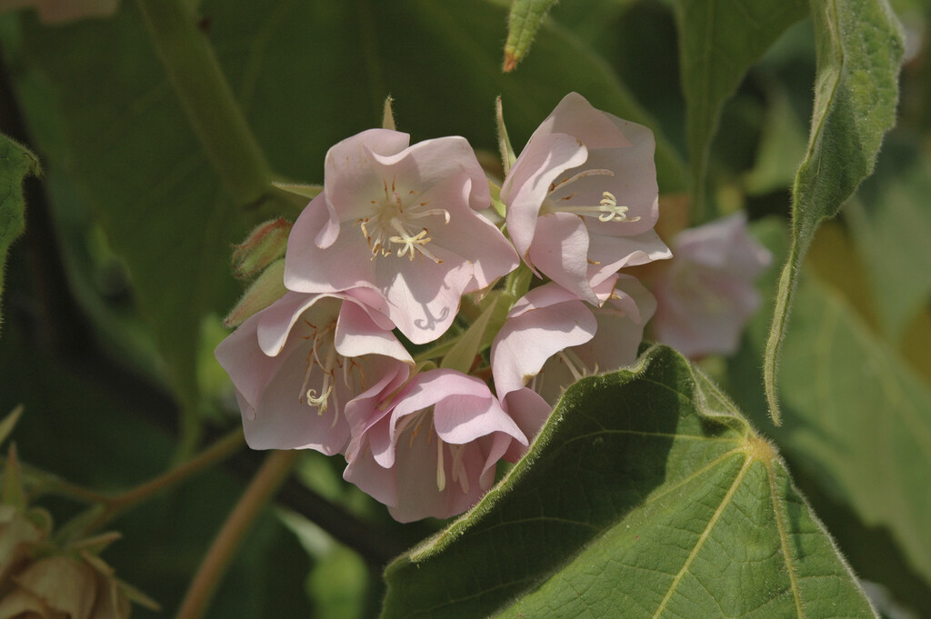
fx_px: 2326
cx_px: 466
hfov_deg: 22.6
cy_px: 310
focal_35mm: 90
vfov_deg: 15.2
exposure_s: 1/800
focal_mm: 60
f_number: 7.1
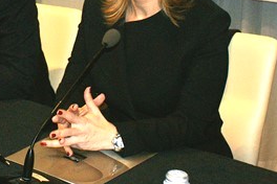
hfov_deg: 20.4
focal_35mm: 95
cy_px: -28
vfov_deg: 14.0
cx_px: -31
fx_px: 731
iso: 400
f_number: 5.6
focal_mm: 26
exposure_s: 1/60
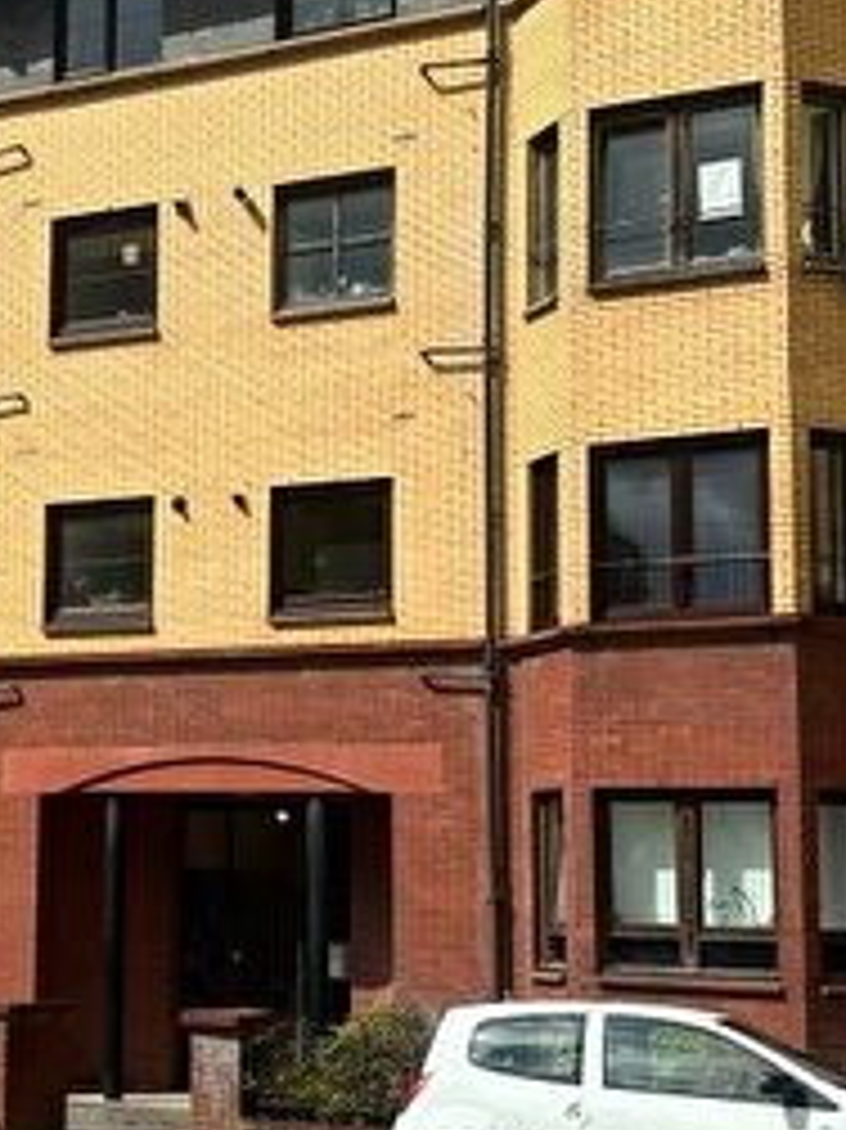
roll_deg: -1.1
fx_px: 2185
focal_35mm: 67
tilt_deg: +6.4
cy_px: 646
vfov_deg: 28.9
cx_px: 0
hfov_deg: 21.2
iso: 80
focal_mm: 6.86
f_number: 1.78
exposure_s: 1/6623
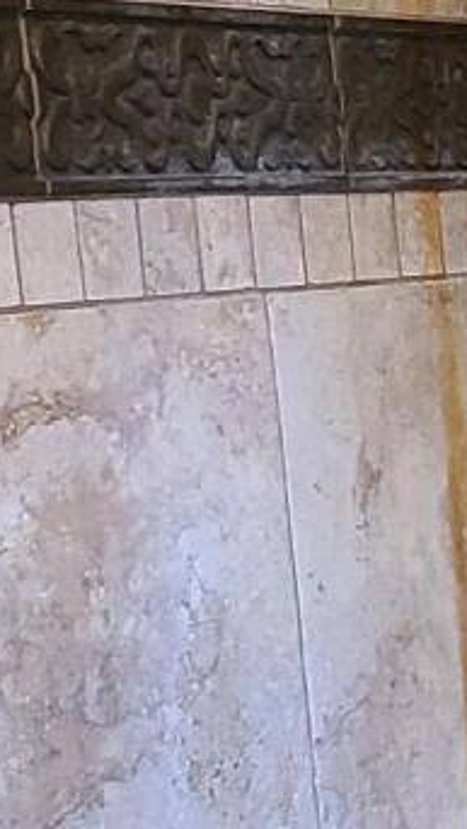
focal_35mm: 165
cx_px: 1648
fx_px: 3631
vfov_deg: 12.9
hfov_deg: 6.4
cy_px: 773
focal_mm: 5.4
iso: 160
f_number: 1.8
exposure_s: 1/60
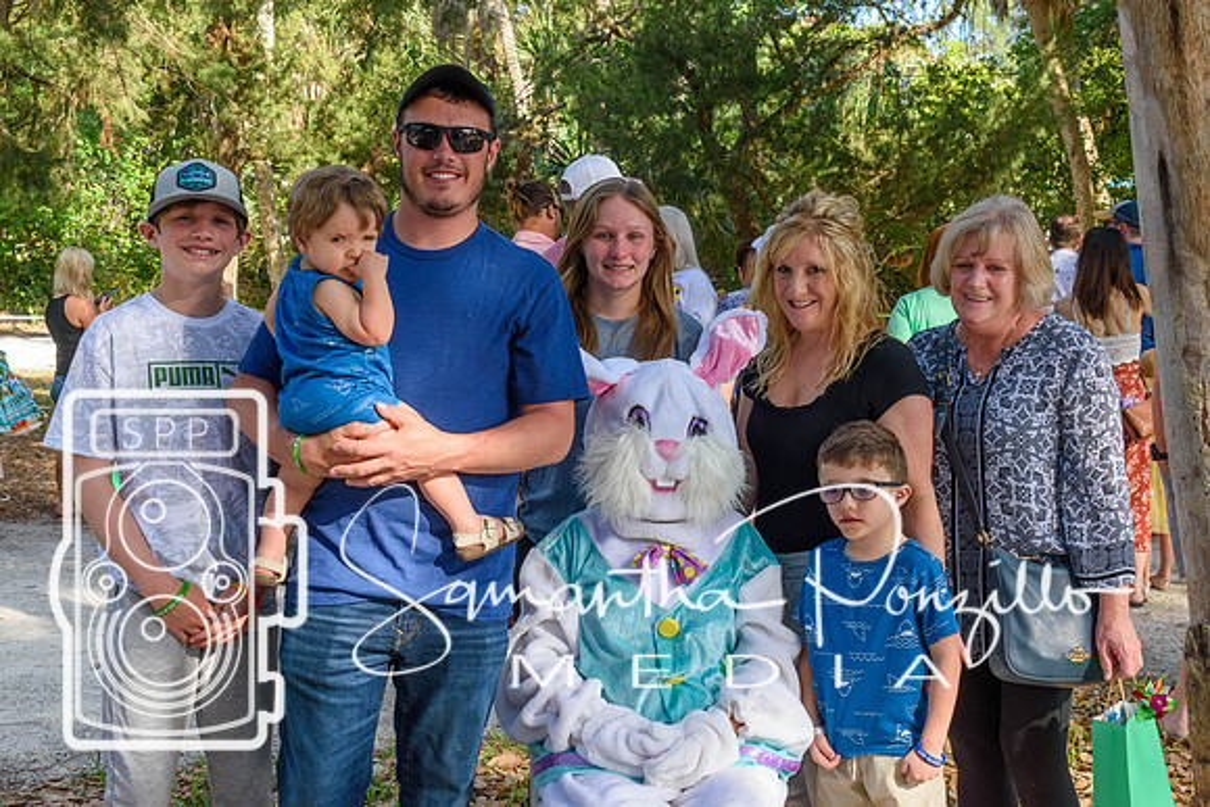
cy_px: 404
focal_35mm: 51
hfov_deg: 38.9
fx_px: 1714
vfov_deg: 26.5
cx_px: 605
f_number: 7.1
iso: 400
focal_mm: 34
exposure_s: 1/200
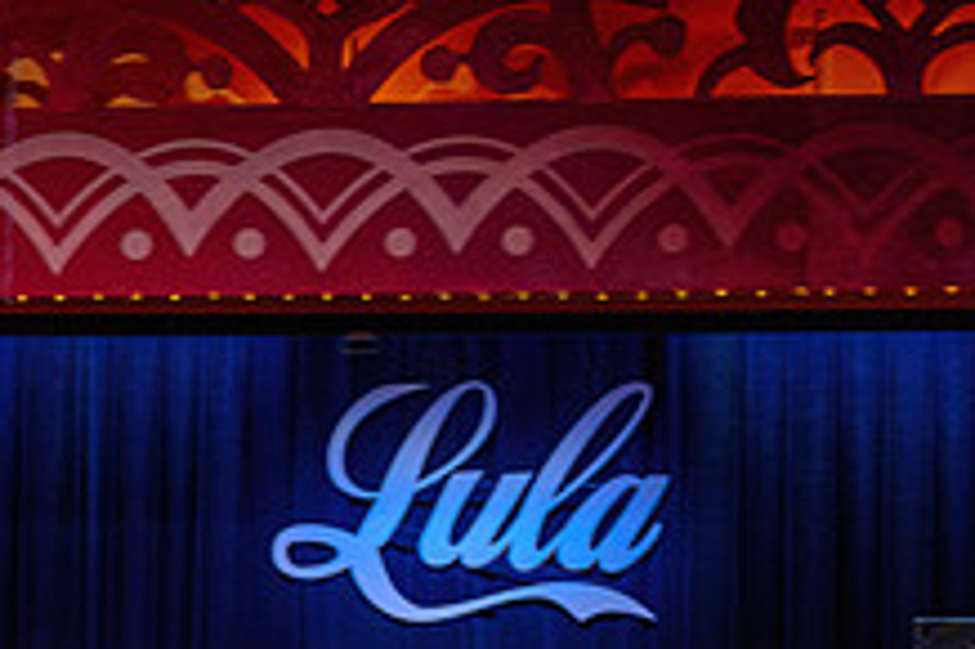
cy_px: 862
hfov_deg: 10.7
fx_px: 5196
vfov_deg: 7.1
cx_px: 344
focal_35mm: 192
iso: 800
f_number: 2.8
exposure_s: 1/100
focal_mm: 70
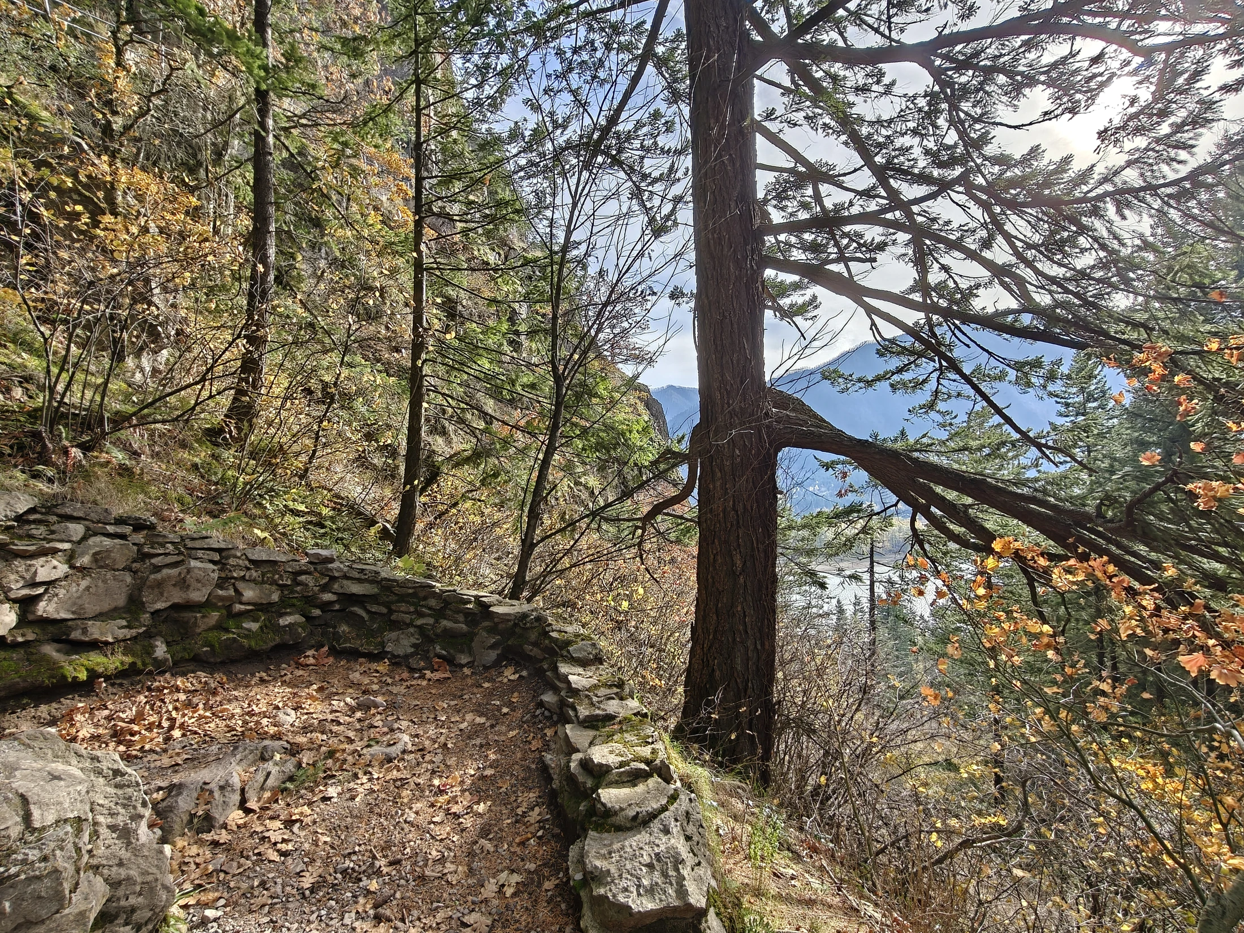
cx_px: 622
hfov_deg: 98.2
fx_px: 539
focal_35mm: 15
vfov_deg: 81.7
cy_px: 466
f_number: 2
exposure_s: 1/212
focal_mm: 2.3
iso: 160
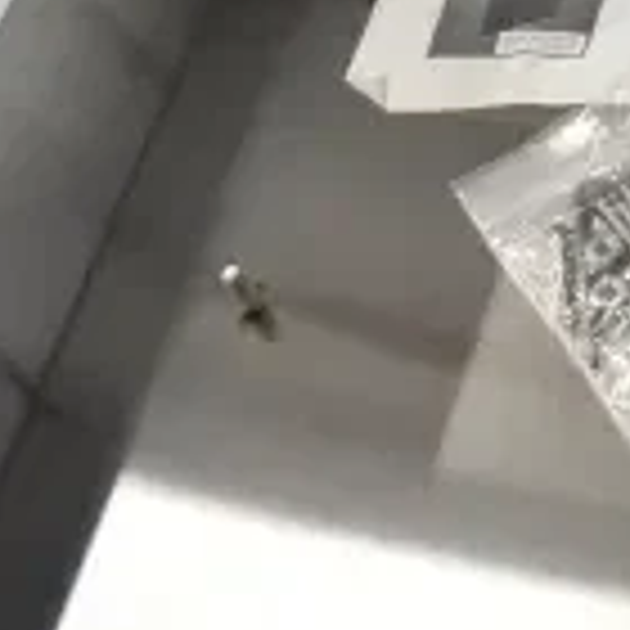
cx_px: 1292
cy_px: -74
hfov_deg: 14.3
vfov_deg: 16.8
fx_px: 2059
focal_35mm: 100
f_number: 5.6
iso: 6400
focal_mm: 18
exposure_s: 1/125
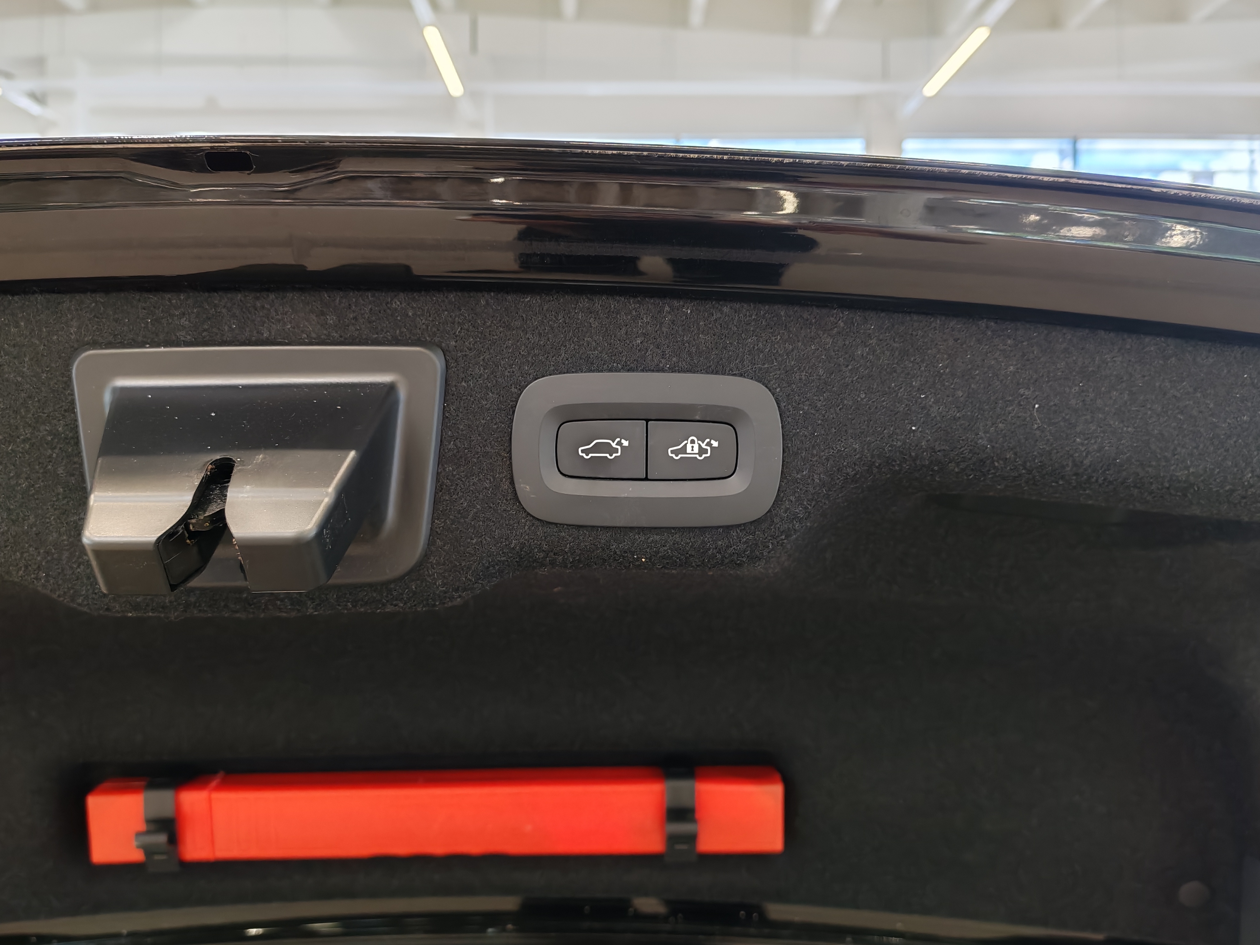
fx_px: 1092
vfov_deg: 46.8
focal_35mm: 30
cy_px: 472
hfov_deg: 60.0
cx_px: 630
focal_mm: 6.12
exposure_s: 1/100
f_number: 1.9
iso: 348
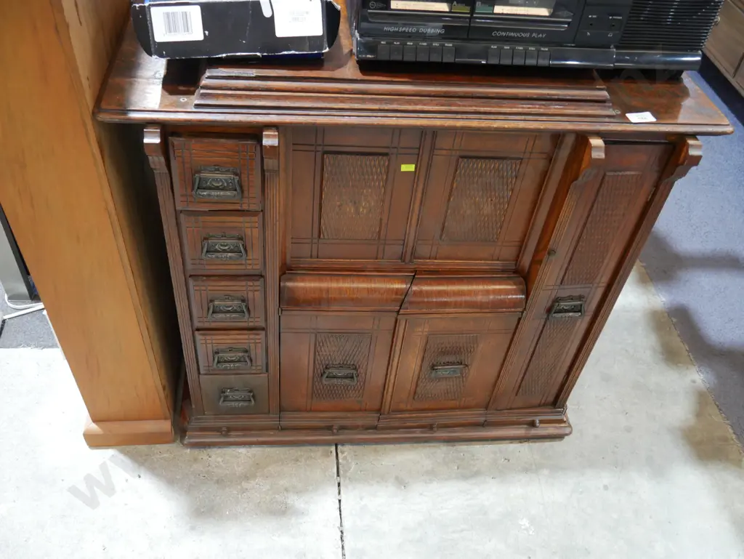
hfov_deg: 59.9
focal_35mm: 30
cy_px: 280
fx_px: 645
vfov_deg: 46.8
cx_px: 372
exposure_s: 1/60
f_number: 4.5
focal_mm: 15
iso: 1600
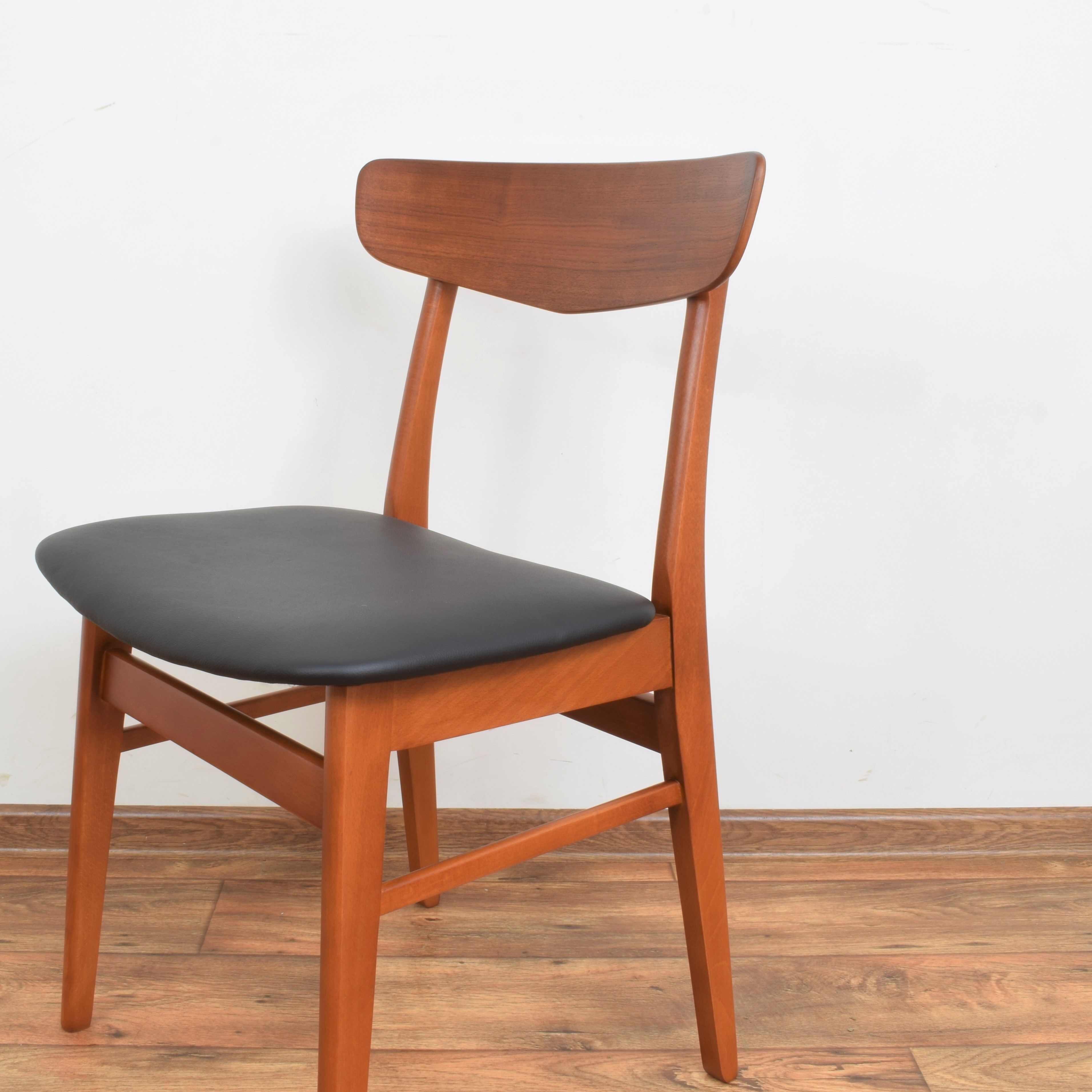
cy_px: 564
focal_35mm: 40
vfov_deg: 41.9
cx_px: 496
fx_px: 1428
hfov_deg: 41.8
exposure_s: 3
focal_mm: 20
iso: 100
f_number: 25
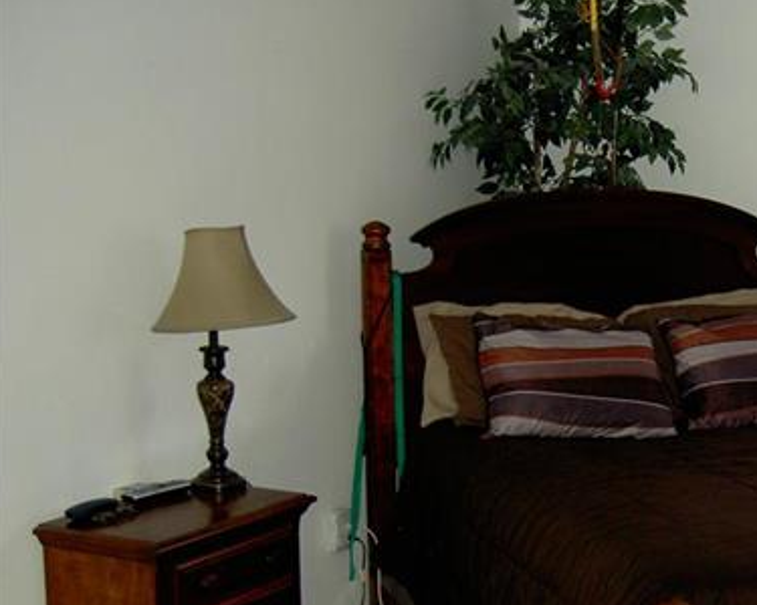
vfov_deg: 23.3
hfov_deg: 28.3
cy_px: 444
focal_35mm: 65
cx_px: 640
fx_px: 1456
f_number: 2.8
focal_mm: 8
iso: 100
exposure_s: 1/59.5
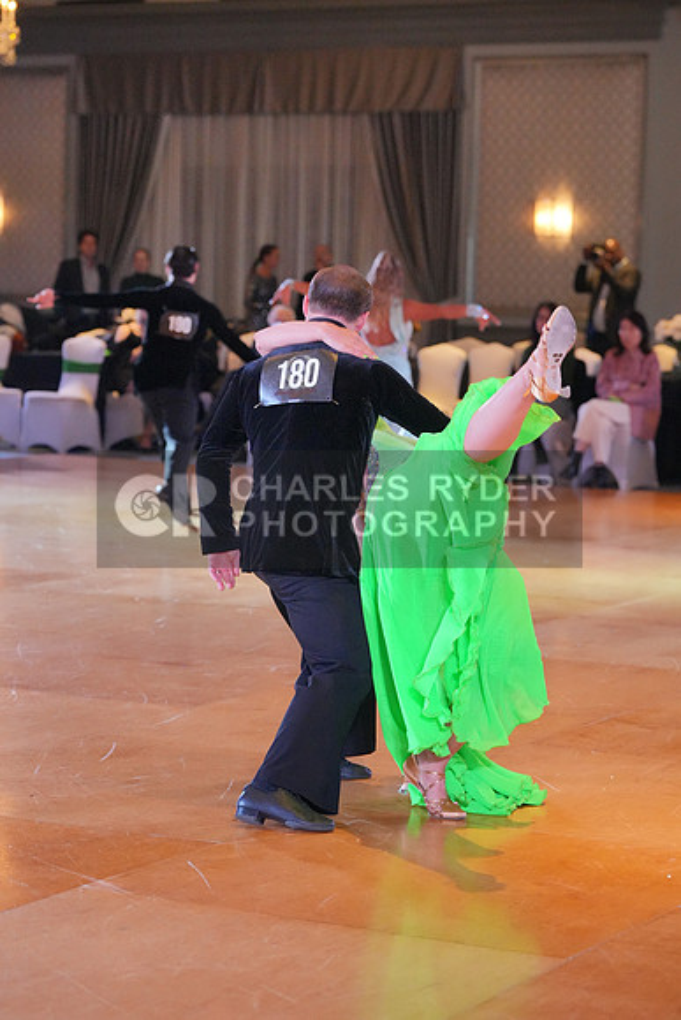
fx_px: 2665
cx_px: 340
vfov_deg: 21.7
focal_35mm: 94
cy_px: 510
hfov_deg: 14.6
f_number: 4
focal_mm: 94
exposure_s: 1/640
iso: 8000
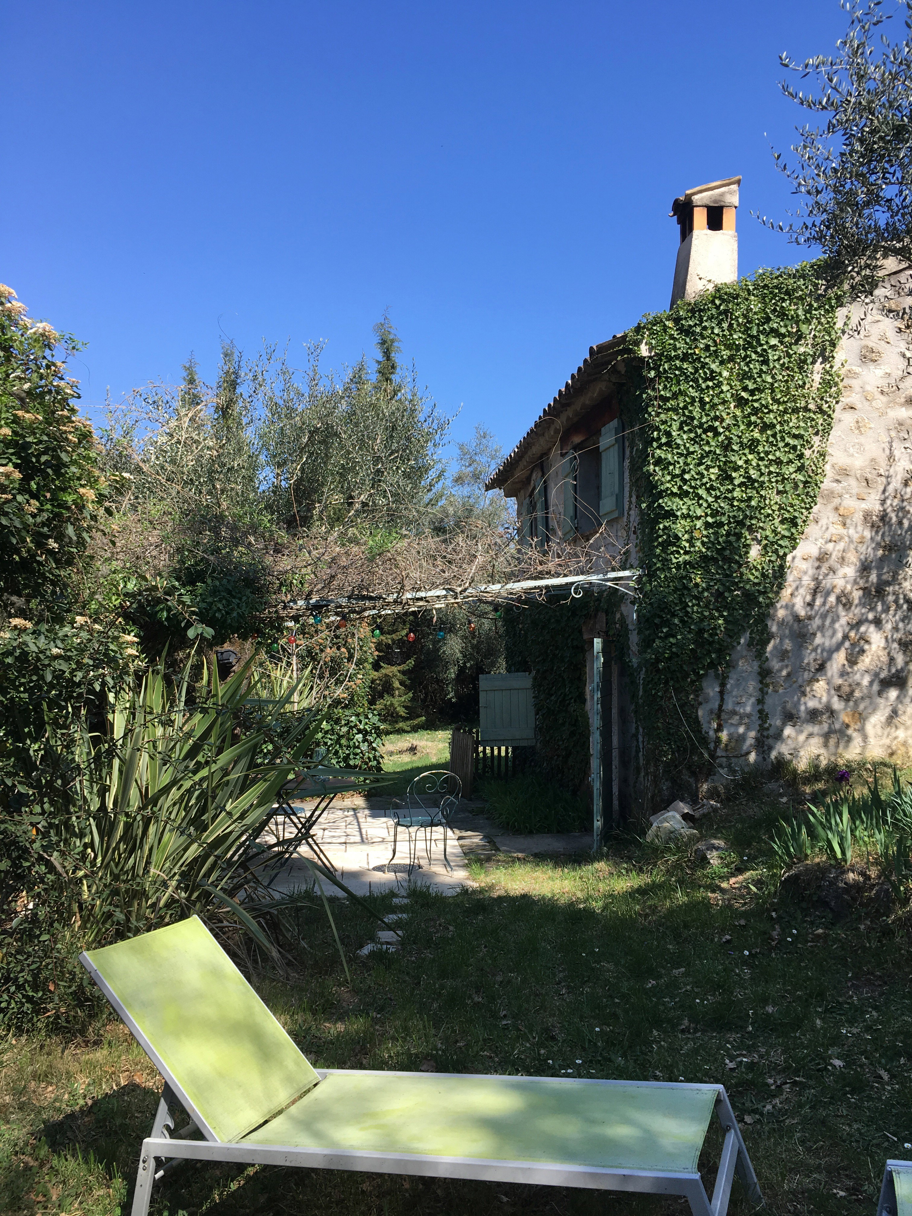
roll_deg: +0.9
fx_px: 1019
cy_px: 608
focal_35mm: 29
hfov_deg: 48.2
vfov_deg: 61.7
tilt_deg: +1.6
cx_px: 456
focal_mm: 4.15
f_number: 2.2
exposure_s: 1/712
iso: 25
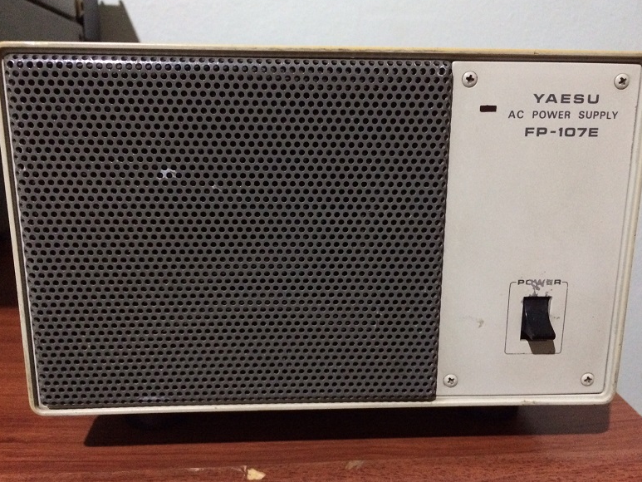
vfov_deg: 46.8
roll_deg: -1.8
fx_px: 556
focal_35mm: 30
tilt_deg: -16.2
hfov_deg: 60.0
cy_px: 243
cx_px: 326
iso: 400
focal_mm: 4.15
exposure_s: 1/15
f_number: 2.2
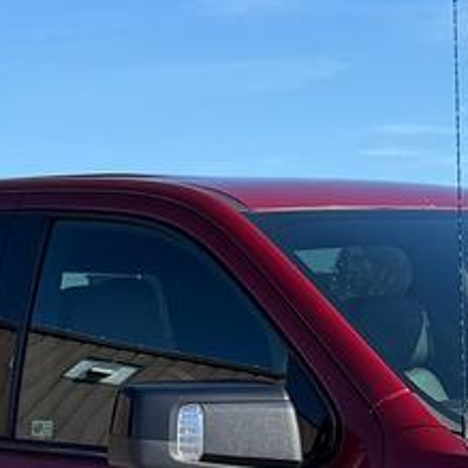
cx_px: 470
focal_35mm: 124
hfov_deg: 13.9
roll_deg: +1.4
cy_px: 605
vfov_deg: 13.6
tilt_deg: -7.9
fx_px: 1897
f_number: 1.78
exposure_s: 1/2703
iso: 80
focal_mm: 6.76
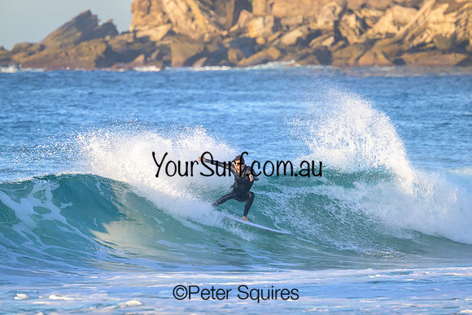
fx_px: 10491
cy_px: 158
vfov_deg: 1.7
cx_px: 236
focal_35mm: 800
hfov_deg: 2.6
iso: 1800
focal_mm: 800
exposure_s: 1/1250
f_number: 11
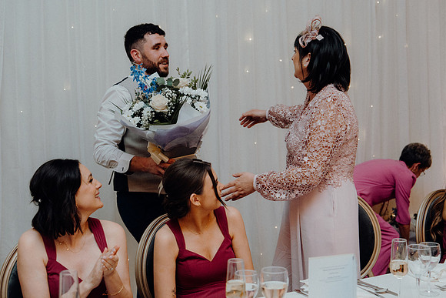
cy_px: 149
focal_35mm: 55
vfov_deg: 24.6
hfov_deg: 36.2
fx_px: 682
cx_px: 223
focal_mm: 55
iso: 2500
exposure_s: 1/160
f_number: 3.5
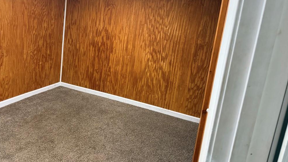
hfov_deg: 69.8
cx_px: 141
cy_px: 57
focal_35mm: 27
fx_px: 206
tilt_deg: -10.5
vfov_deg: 42.5
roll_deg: -7.5
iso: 500
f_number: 1.78
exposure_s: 1/60
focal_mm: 6.76
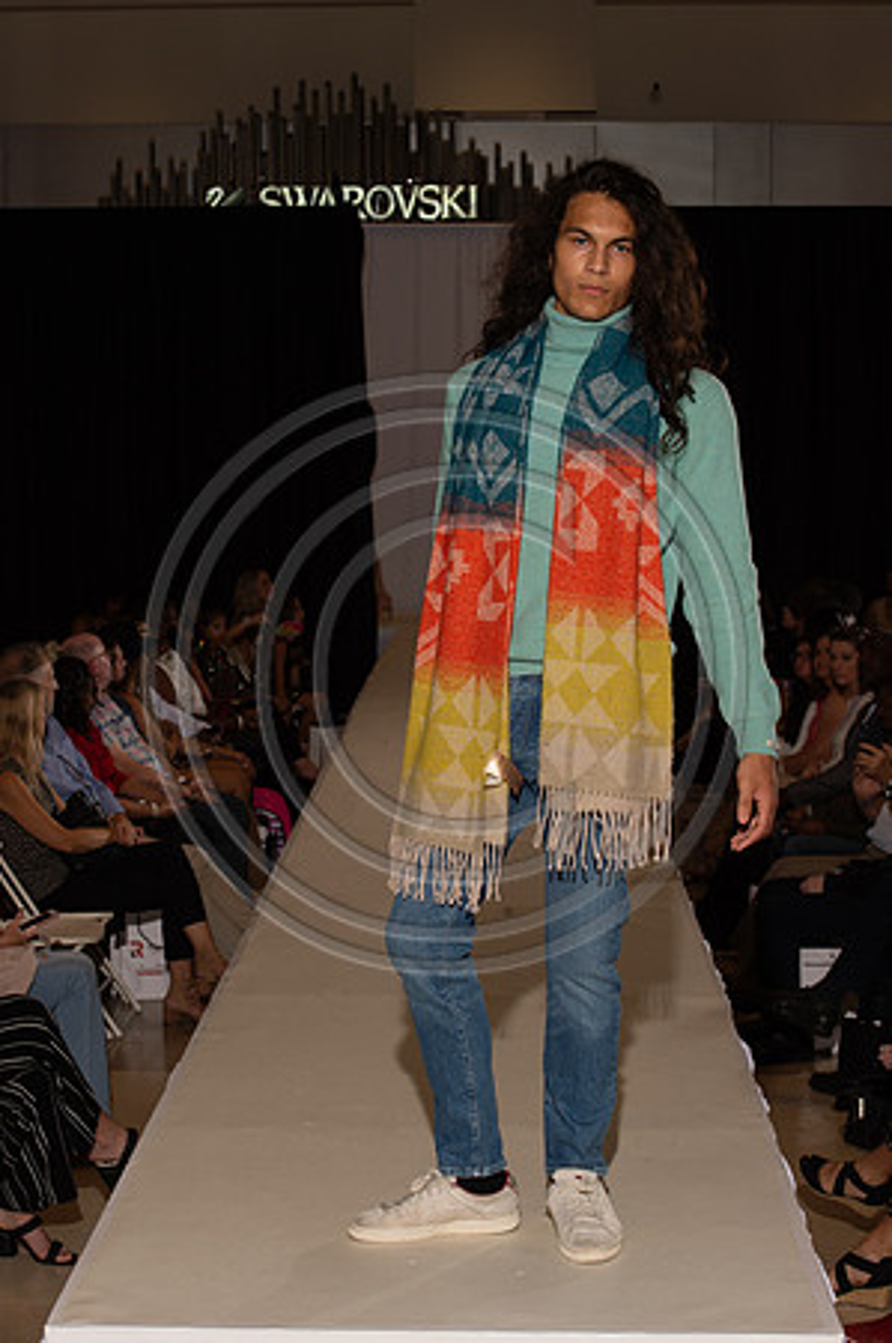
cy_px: 672
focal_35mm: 75
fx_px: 2794
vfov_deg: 27.0
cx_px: 446
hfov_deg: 18.1
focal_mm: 75
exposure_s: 1/250
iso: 800
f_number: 9
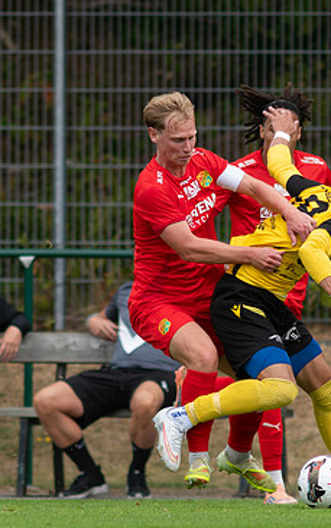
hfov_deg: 1.2
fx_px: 16297
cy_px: 218
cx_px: 212
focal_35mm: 1130
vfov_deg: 1.9
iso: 220
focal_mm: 300
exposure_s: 1/1250
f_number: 3.2
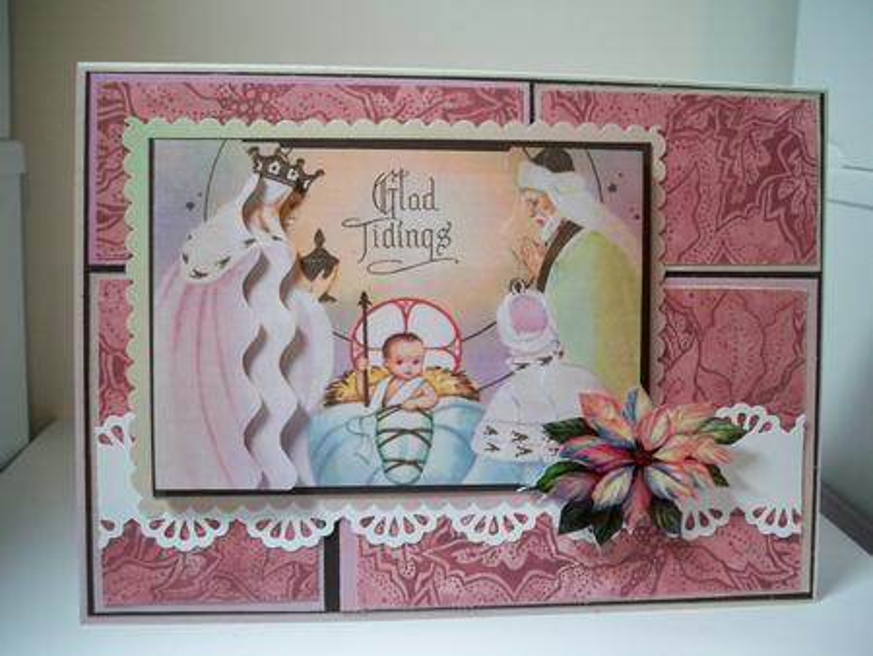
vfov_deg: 40.7
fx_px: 883
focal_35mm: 35
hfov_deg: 52.6
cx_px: 436
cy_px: 328
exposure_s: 1/60
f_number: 3.1
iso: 250
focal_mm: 6.3
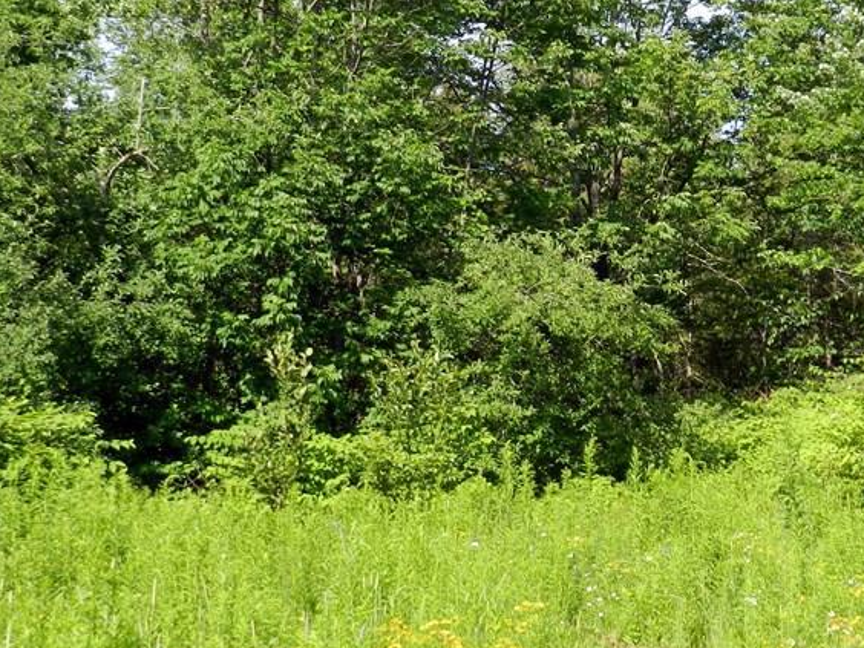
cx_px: 610
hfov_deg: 27.9
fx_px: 1722
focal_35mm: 69
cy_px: 268
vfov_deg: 21.3
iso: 160
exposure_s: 1/400
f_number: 4
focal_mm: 6.7
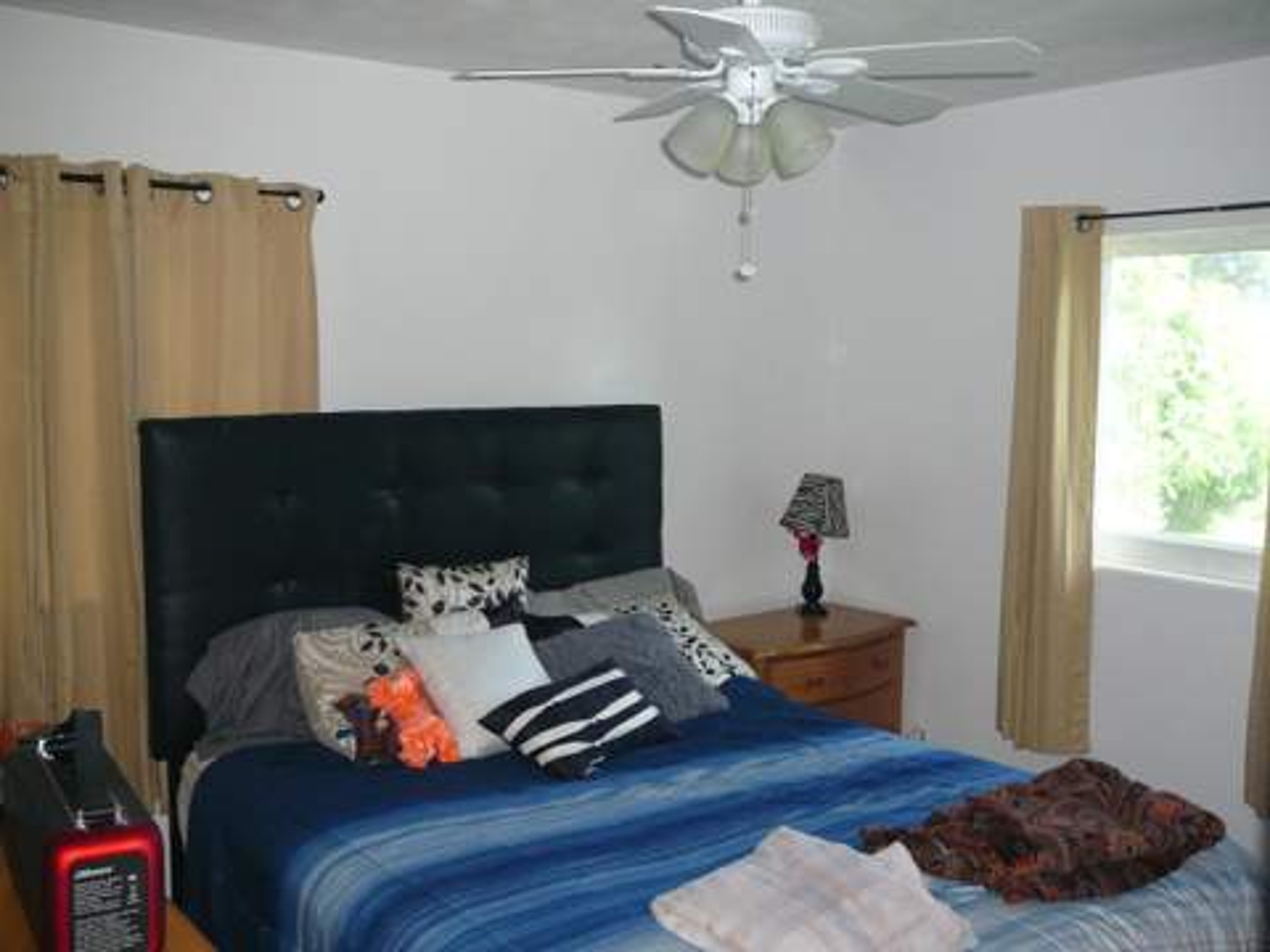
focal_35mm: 35
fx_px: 1284
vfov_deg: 40.7
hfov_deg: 52.6
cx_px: 635
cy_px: 476
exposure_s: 1/30
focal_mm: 5.2
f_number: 2.8
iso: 200
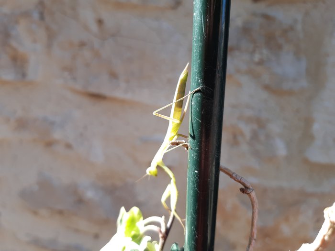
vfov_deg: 53.1
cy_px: 126
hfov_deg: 67.3
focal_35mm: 26
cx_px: 168
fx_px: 252
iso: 40
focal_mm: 3.92
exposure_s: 1/159
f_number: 1.7
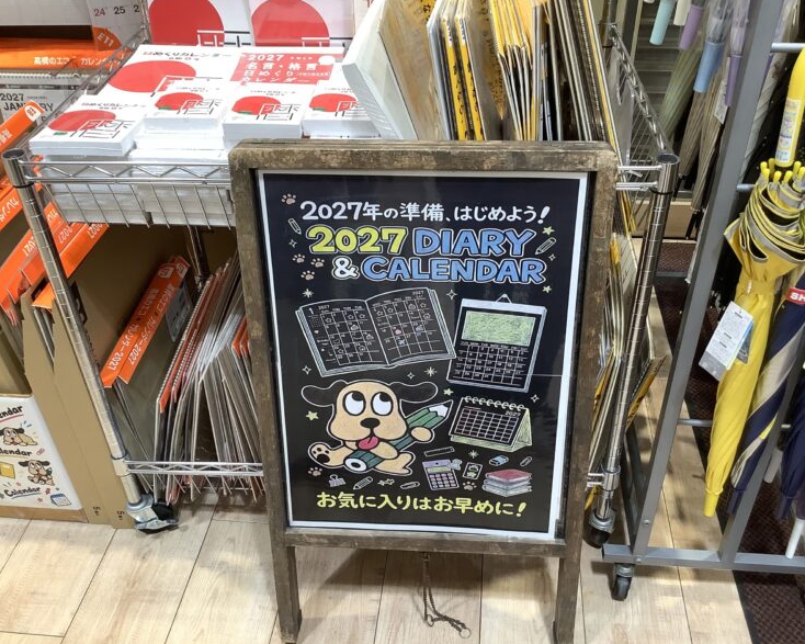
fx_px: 786
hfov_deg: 54.2
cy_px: 318
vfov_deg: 44.5
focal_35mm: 33
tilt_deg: -37.9
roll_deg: +1.4
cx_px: 420
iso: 80
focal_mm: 3.3
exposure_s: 1/50
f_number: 2.4
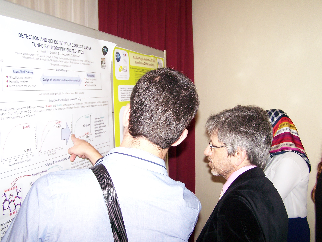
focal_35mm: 40
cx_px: 161
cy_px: 121
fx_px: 372
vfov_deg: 36.0
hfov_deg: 46.8
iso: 160
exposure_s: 1/60
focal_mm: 6.7
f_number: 2.8
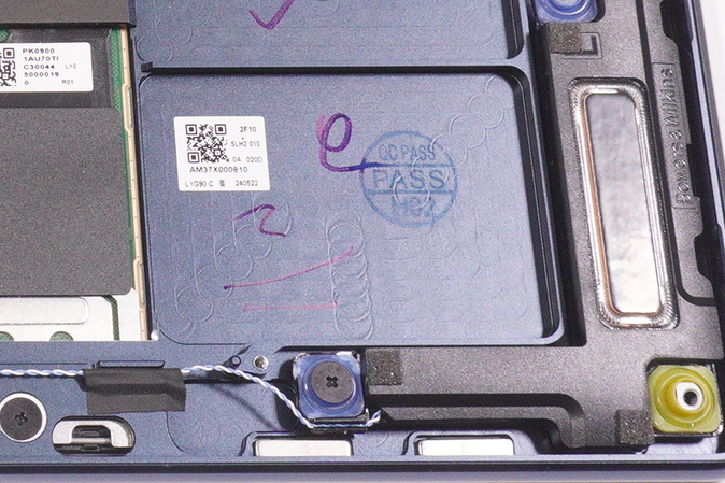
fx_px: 2574
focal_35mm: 128
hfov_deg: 15.1
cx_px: -301
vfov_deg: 10.5
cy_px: -127
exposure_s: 1/200
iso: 1600
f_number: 7.1
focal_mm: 23
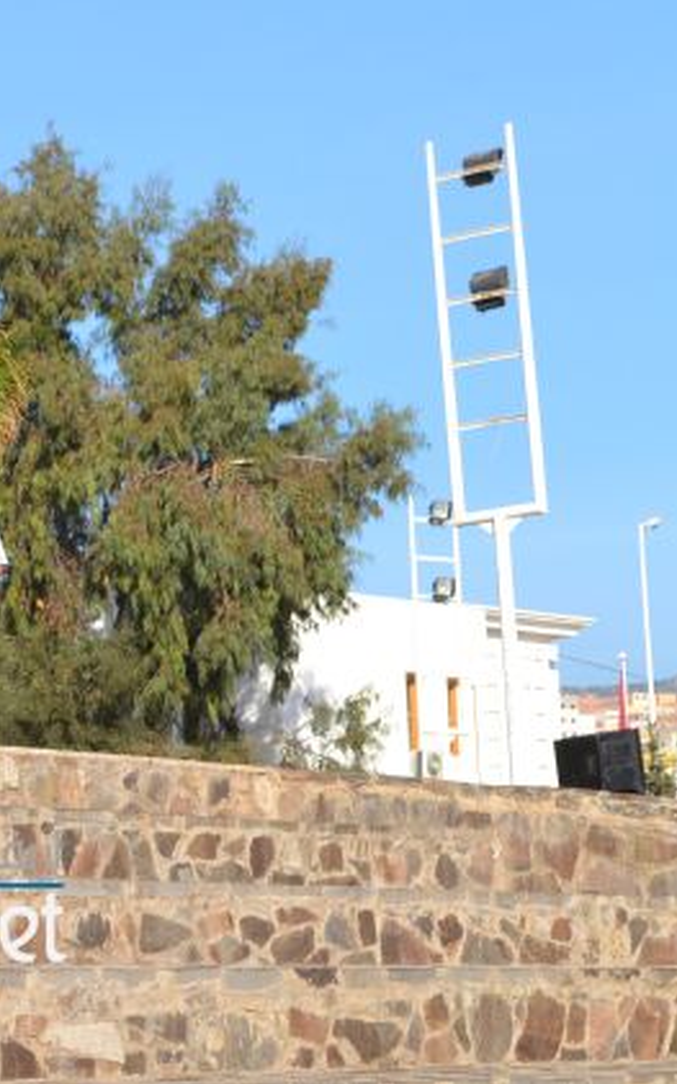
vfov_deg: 16.3
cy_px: 538
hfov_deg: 10.1
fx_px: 3773
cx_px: -129
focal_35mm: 128
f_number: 9
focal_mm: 55
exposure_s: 1/320
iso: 100
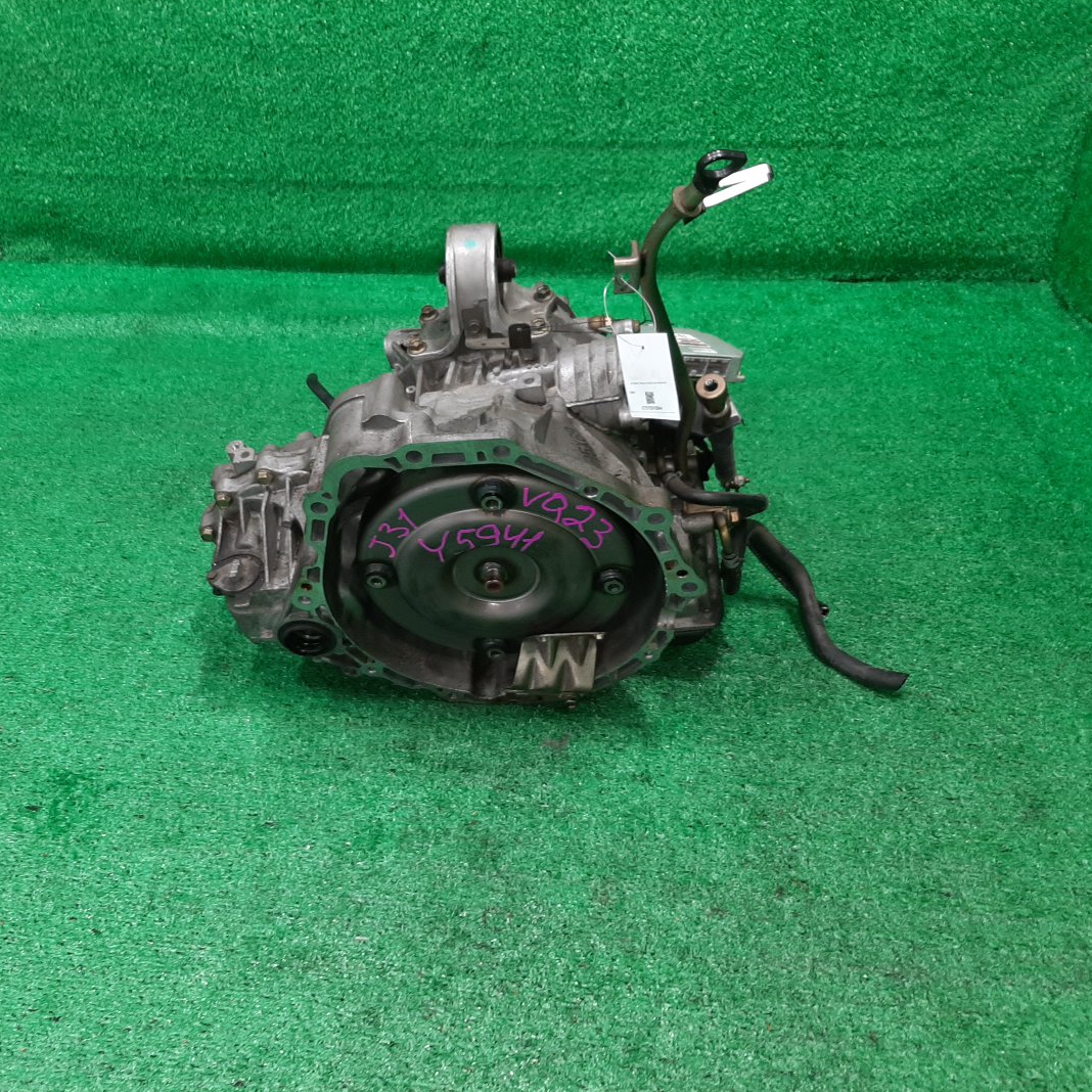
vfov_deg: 52.5
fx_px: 1106
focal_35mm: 31
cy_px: 545
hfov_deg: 52.2
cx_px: 441
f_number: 1.7
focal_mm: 3.93
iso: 129
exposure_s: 1/50
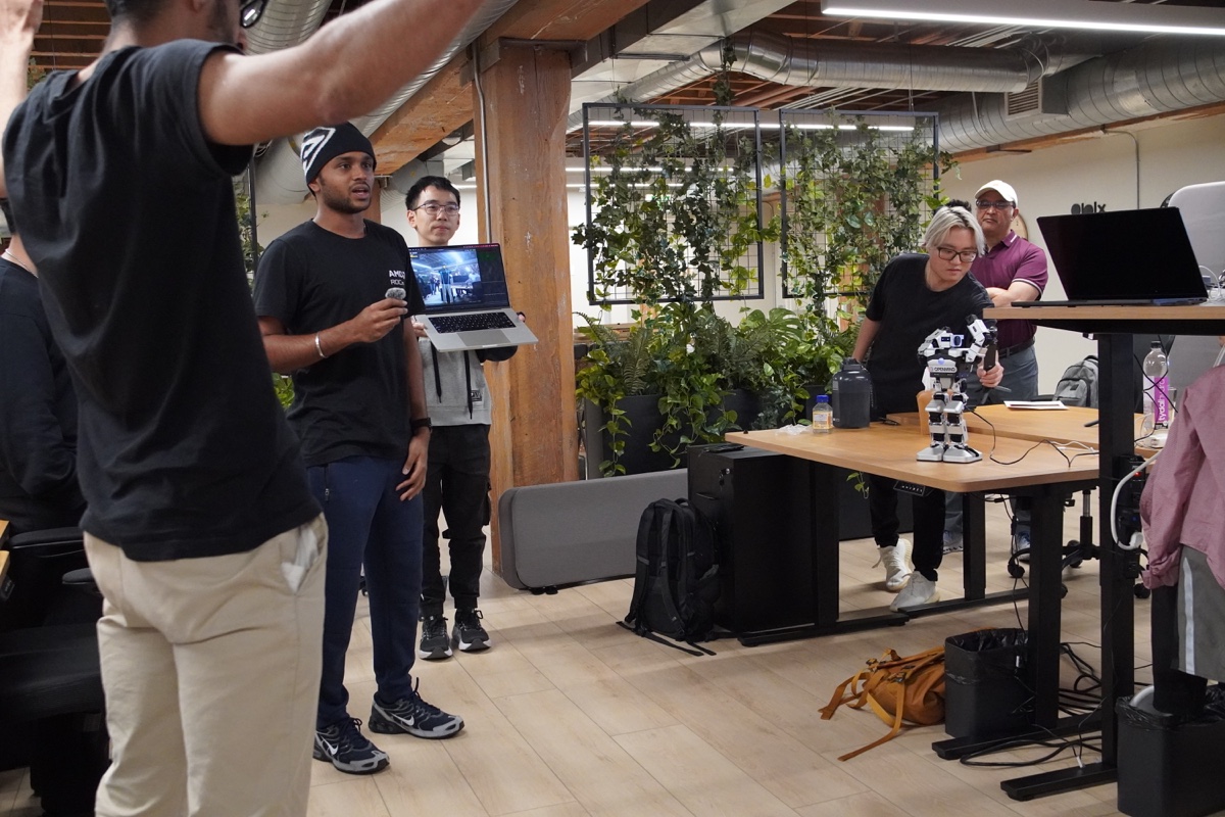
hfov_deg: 55.1
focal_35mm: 34
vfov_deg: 38.4
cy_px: 408
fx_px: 1174
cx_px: 612
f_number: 4
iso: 5000
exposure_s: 1/160
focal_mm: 23
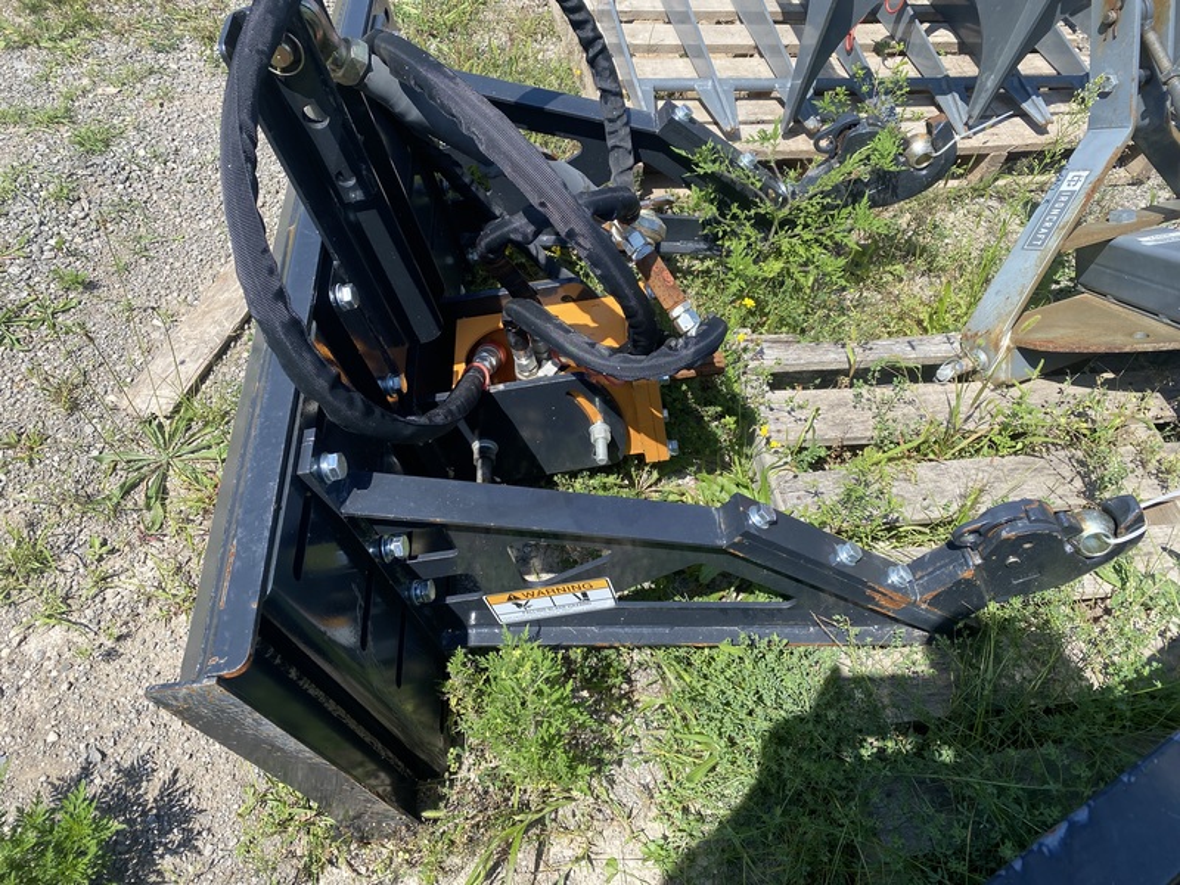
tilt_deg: -50.7
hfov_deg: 67.3
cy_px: 442
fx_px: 886
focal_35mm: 26
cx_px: 590
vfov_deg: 53.1
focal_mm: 4.25
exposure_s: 1/1300
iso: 32
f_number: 1.8
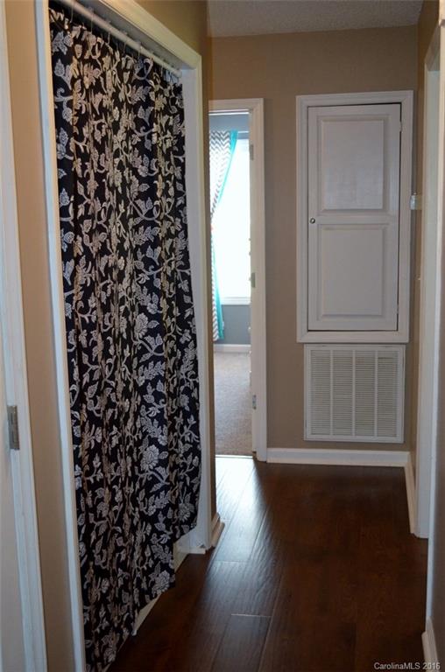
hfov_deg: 30.7
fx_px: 811
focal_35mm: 44
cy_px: 336
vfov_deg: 45.1
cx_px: 222
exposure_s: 1/60
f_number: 4.5
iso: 2200
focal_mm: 29
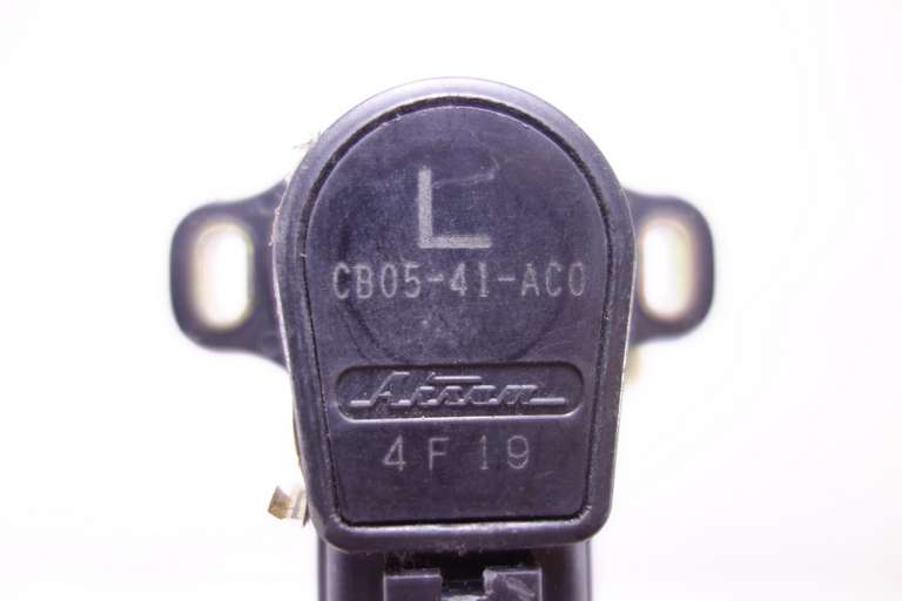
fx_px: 702
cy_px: 300
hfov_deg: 65.5
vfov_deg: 46.4
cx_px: 451
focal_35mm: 28
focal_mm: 10.4
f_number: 1.8
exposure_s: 1/80
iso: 125
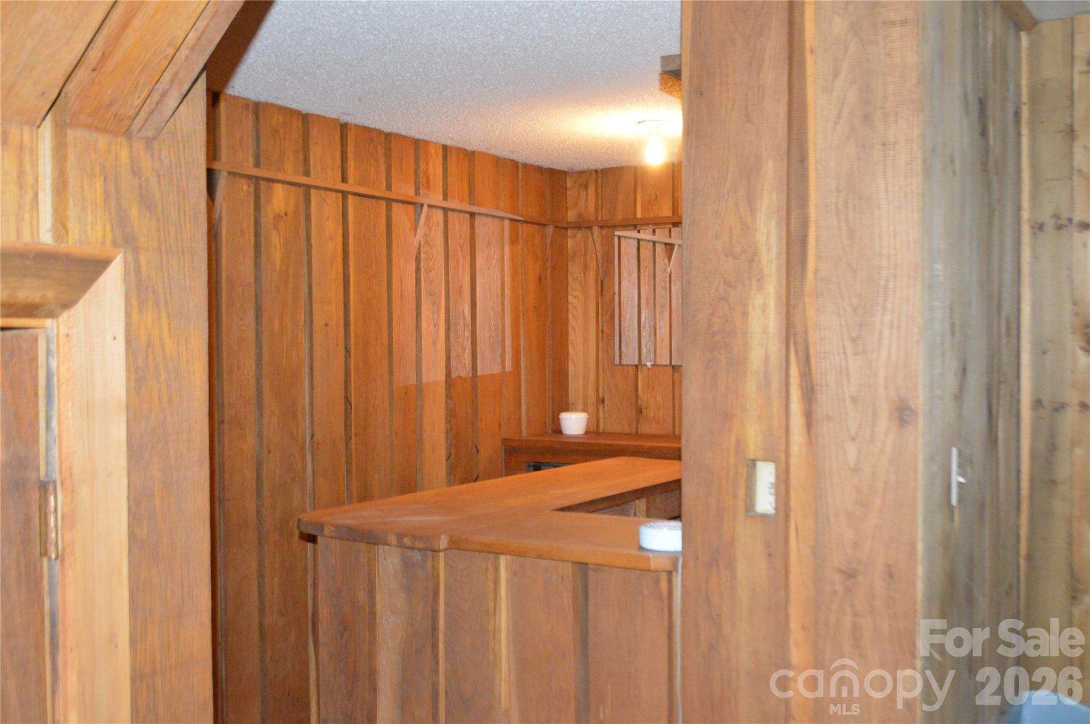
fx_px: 1089
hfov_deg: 53.2
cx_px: 545
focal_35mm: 36
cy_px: 362
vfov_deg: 36.8
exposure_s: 1/60
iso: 3200
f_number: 4
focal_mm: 24
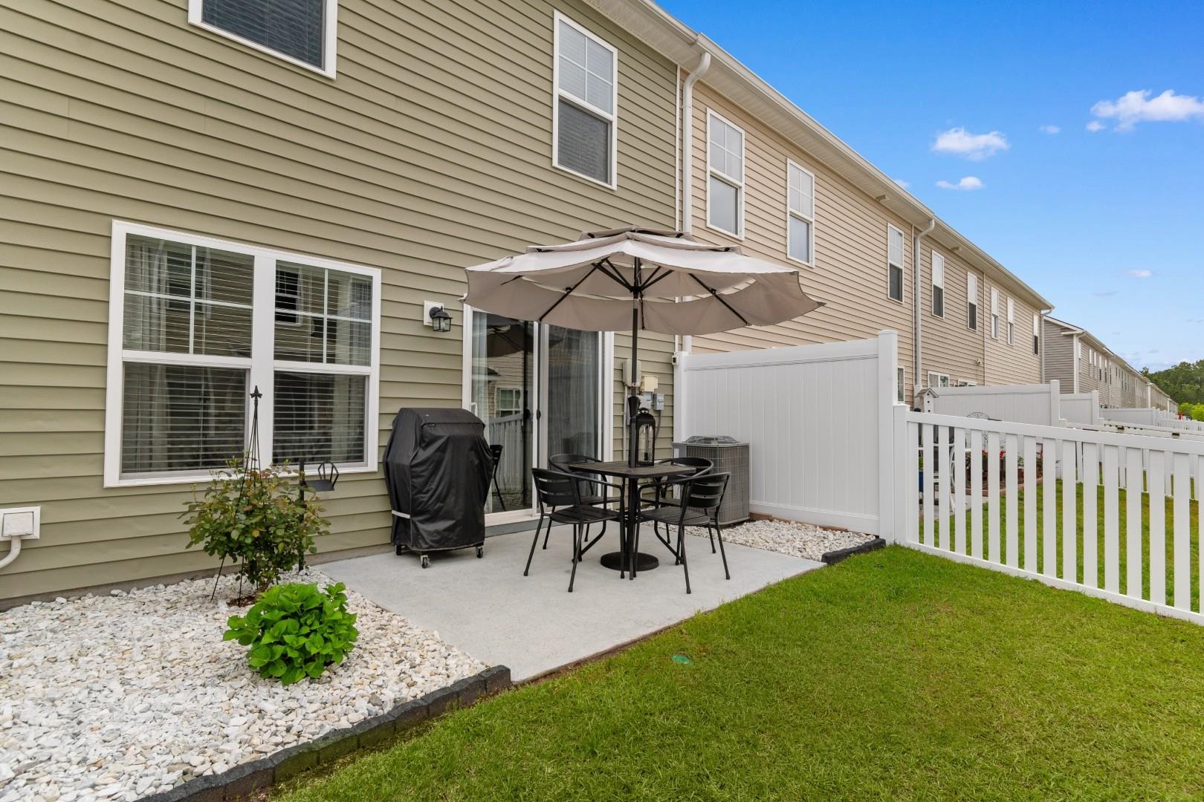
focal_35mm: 17
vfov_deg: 70.4
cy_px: 401
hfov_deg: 93.3
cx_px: 602
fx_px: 569
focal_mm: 11.5
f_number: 7.1
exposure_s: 1/200
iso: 100
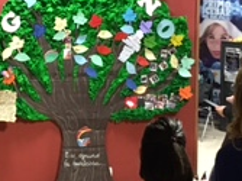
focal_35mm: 111
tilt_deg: -4.0
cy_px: 54
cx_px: 75
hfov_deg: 17.7
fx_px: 775
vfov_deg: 13.3
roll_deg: -0.8
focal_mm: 4.15
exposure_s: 1/17
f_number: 2.2
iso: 200
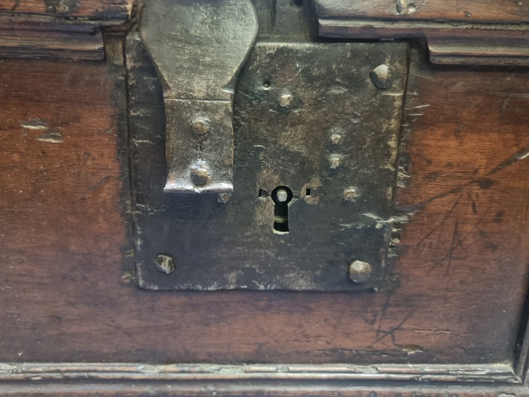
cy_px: 179
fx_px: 443
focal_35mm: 29
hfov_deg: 61.6
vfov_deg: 48.2
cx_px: 242
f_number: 1.8
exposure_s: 1/24
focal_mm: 6.7
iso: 1000
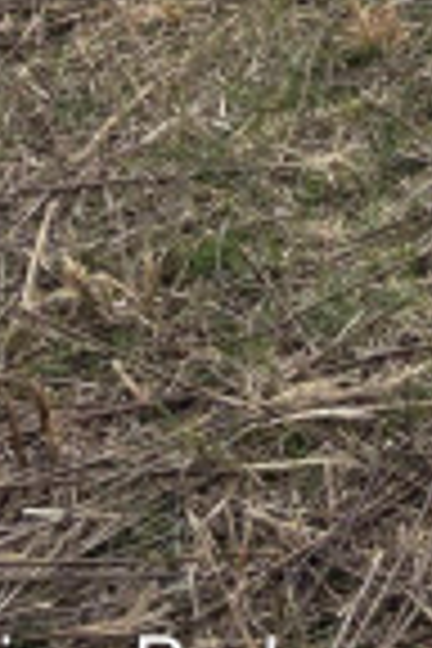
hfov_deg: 10.5
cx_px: 711
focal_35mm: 125
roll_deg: +3.0
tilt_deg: -11.7
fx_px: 2250
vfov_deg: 13.7
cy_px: -695
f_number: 1.6
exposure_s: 1/3788
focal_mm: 5.96
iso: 50
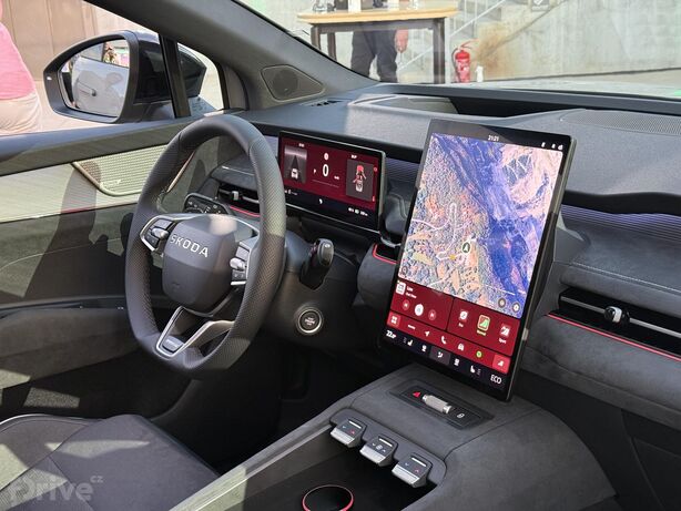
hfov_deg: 39.6
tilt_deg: -16.9
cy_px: 256
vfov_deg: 30.3
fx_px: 945
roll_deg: +2.8
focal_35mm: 48
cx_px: 340
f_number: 1.78
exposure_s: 1/60
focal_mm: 6.76
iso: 250
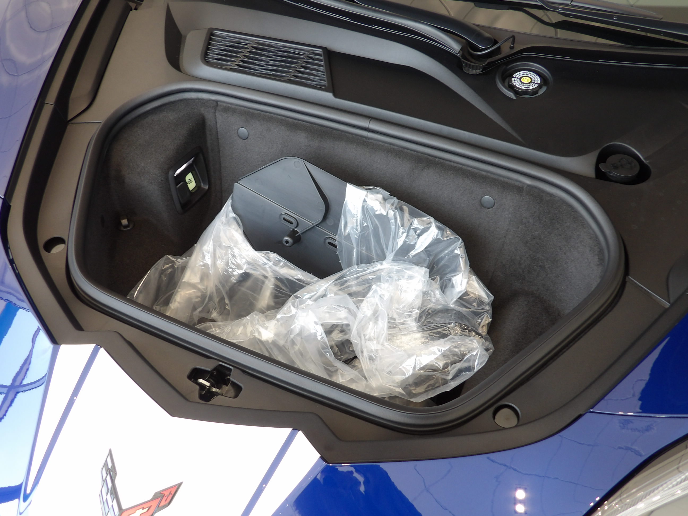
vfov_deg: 42.9
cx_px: 344
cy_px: 258
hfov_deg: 55.4
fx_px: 656
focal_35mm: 33
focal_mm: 5.9
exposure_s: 1/34
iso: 100
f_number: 3.6
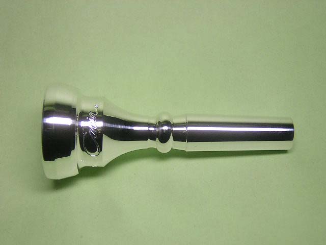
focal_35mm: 58
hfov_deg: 33.2
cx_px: 163
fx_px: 546
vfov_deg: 25.2
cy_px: 122
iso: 100
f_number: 3.3
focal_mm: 7.6
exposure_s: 1/73.4
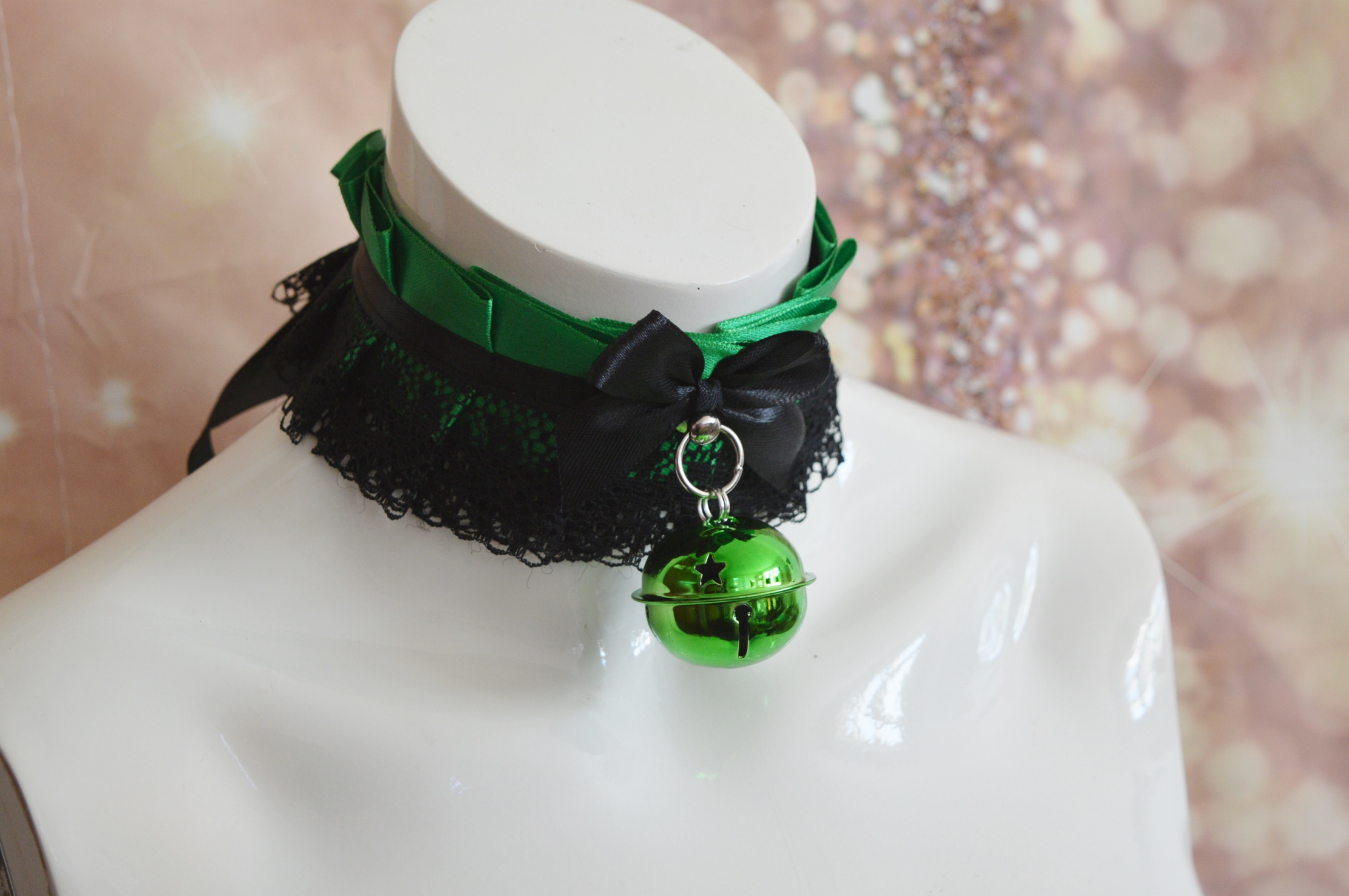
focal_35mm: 72
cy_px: 448
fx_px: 2695
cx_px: 674
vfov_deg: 18.9
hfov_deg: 28.1
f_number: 5.3
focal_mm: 48
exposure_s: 1/80
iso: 500
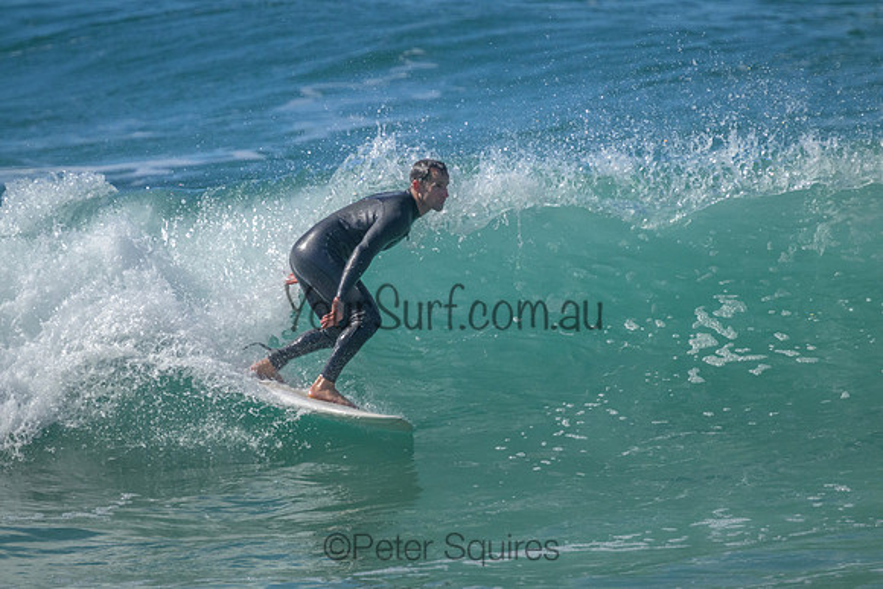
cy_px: 294
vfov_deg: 1.7
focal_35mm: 800
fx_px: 19626
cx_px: 442
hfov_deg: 2.6
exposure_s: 1/2000
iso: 3200
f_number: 11
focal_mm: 800
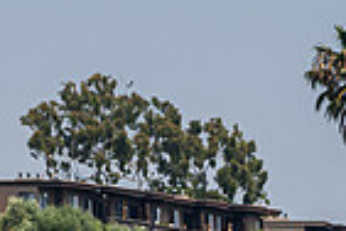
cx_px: -91
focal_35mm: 544
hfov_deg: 3.8
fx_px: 5228
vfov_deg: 2.5
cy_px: 510
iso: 320
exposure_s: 1/1600
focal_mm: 105
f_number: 6.7
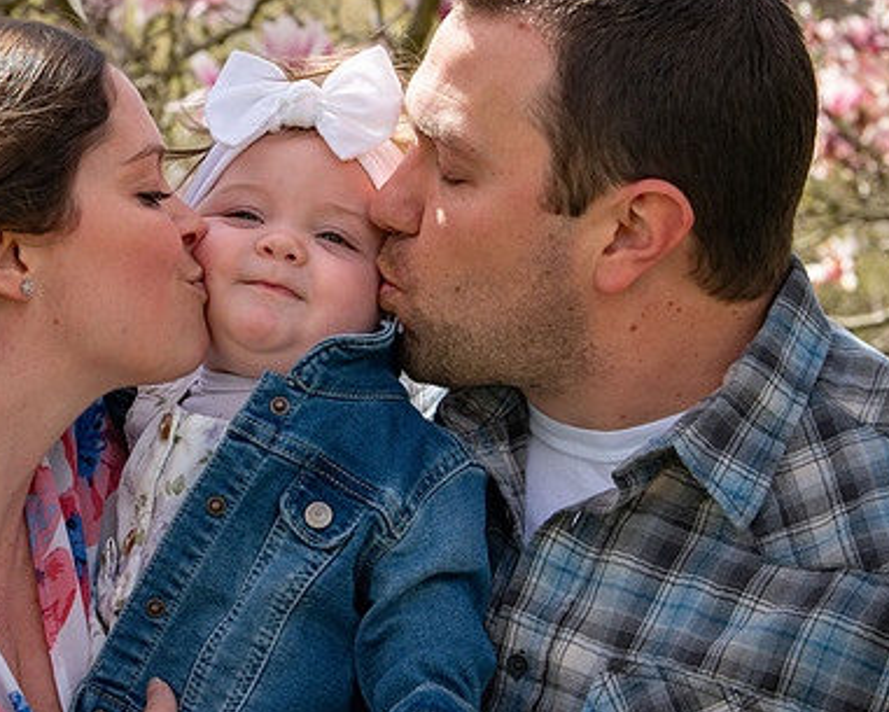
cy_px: 264
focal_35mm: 176
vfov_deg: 8.8
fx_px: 4632
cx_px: 165
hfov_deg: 10.9
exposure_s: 1/320
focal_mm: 98
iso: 640
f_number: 11
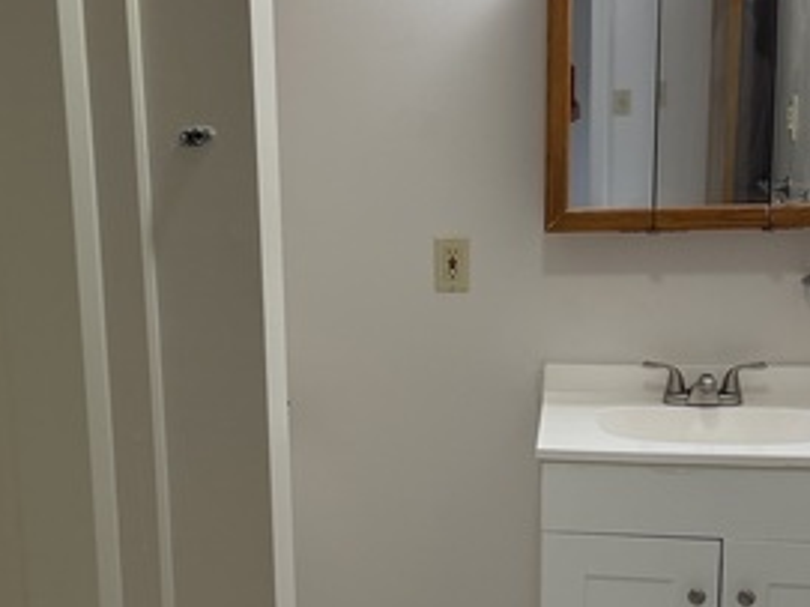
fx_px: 1380
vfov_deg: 24.7
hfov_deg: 32.5
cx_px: 290
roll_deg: +2.4
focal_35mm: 59
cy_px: 390
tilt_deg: -12.1
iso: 200
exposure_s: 1/154
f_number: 1.78
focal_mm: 6.76
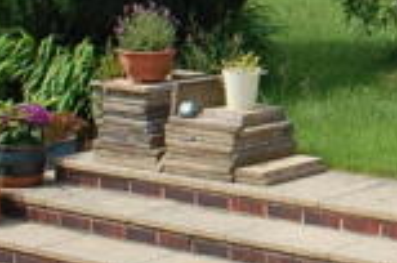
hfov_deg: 15.3
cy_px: 39
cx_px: 722
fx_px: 1266
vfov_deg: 11.8
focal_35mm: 115
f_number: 8
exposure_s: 1/250
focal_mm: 18
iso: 200
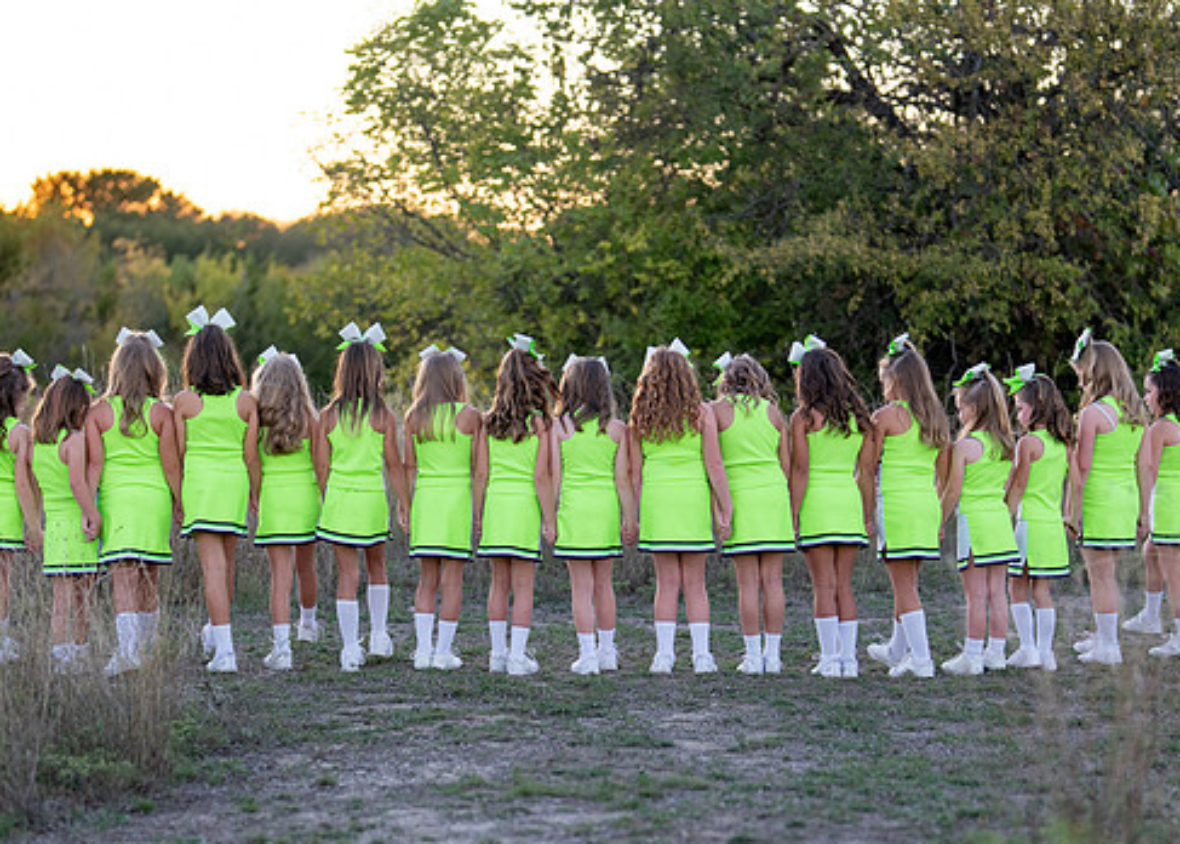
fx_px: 2950
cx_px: 630
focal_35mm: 88
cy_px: 590
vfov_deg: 16.2
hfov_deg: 22.6
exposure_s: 1/500
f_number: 1.2
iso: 160
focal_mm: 50
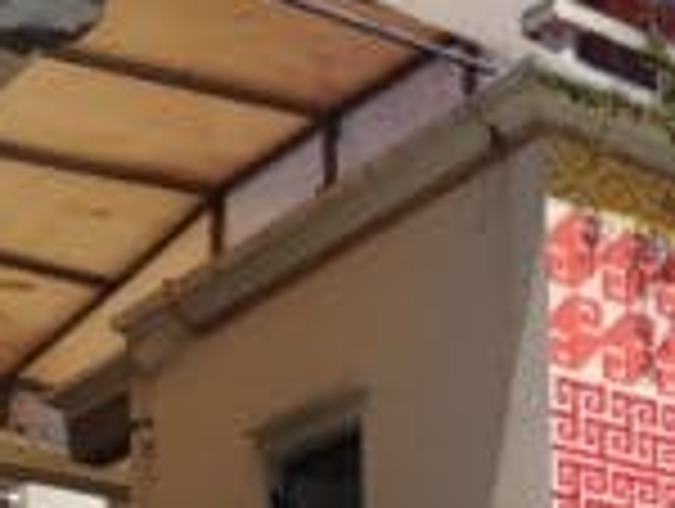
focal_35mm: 110
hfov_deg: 17.1
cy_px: 825
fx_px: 2148
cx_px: 783
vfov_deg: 12.6
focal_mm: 4.12
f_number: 2.4
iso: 50
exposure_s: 1/2463
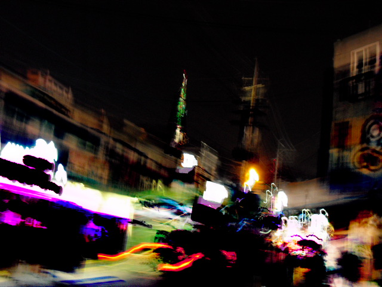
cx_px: 191
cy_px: 144
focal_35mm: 36
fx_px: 397
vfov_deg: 39.7
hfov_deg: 51.4
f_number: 3.1
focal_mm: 6.3
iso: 200
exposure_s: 1/2
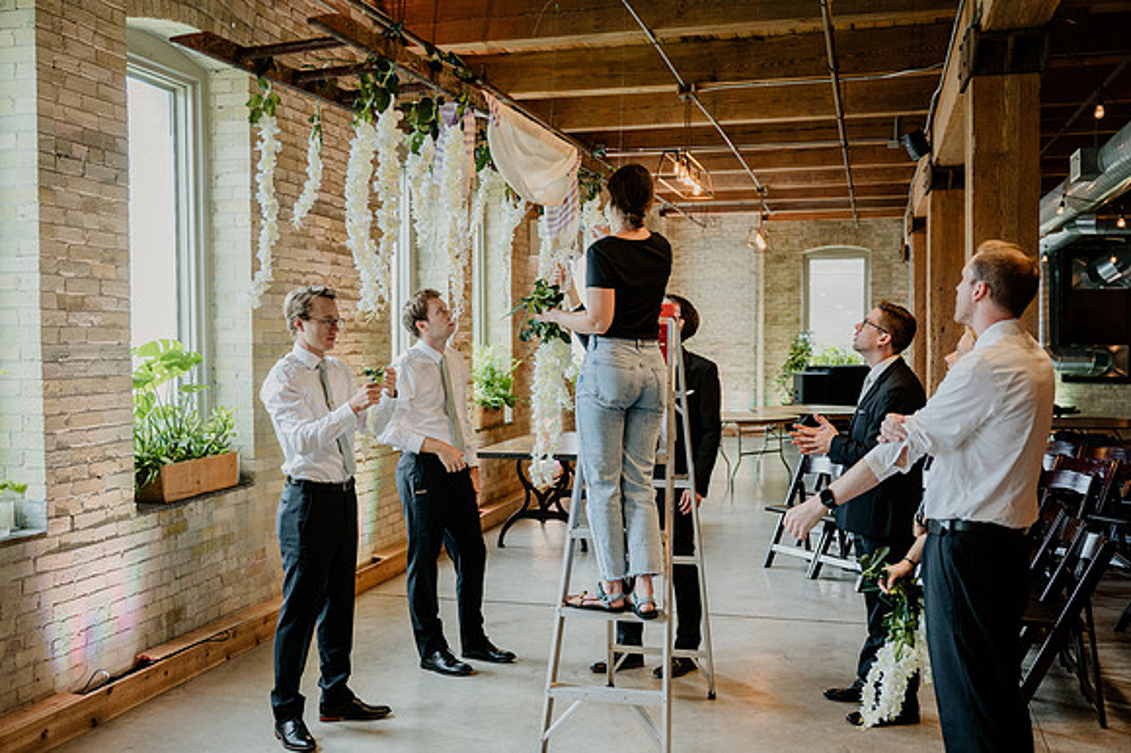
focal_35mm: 36
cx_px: 566
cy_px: 377
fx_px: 1125
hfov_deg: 53.4
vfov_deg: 37.0
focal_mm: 35
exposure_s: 1/400
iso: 1250
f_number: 2.8
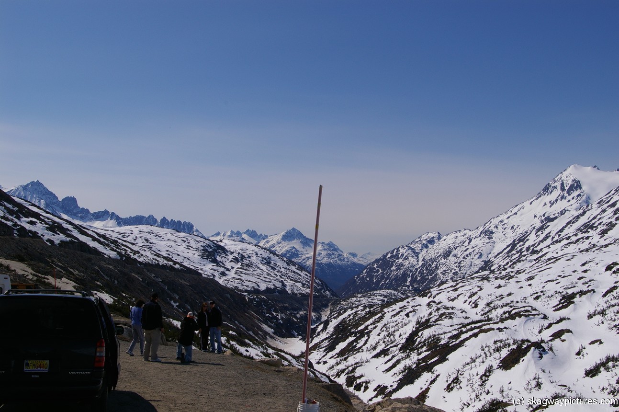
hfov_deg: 42.4
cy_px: 206
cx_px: 310
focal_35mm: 46
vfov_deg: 28.9
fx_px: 799
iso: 200
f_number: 13
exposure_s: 1/750
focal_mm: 31
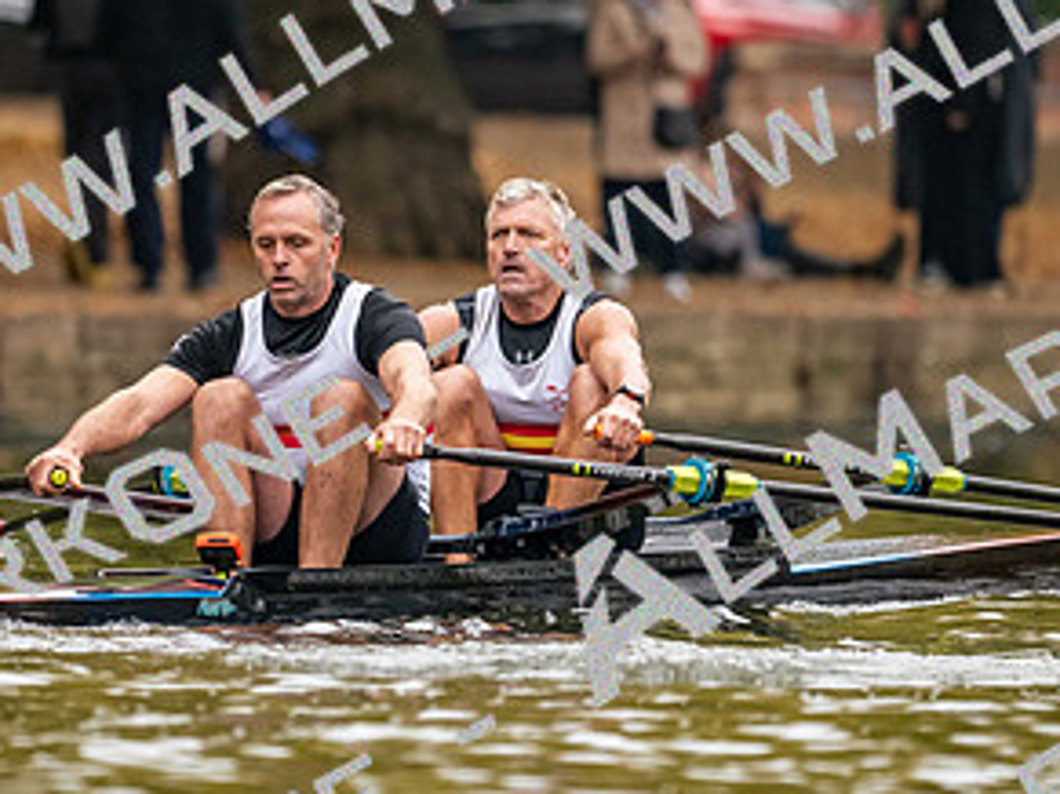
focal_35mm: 766
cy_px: 362
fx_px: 23447
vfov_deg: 1.9
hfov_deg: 2.6
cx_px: 262
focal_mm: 400
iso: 2800
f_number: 4.5
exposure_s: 1/2500
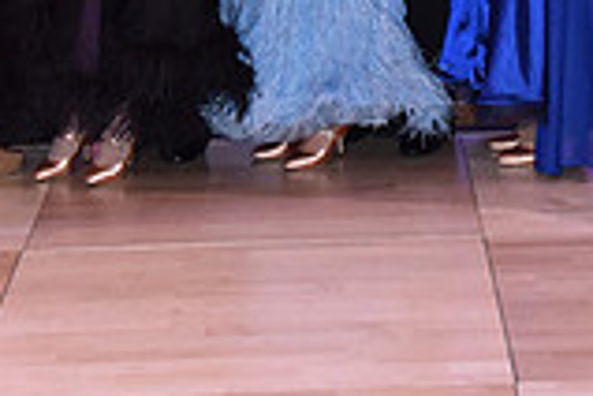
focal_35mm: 168
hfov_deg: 12.2
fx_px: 2767
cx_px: 511
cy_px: -233
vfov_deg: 8.0
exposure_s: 1/250
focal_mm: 46
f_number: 5
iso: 2000
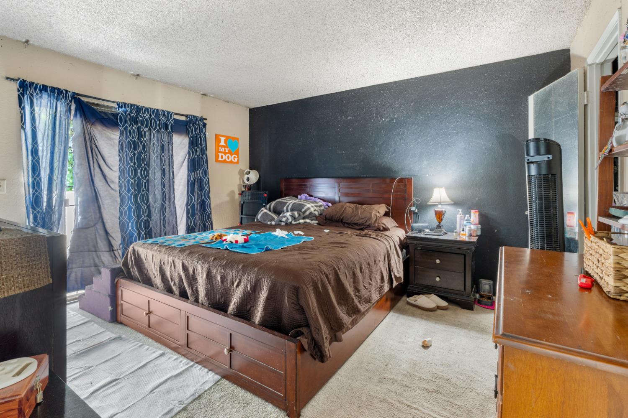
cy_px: 209
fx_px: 288
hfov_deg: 95.0
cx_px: 314
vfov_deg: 72.1
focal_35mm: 16
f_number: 7.1
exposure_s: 6
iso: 100
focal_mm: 11
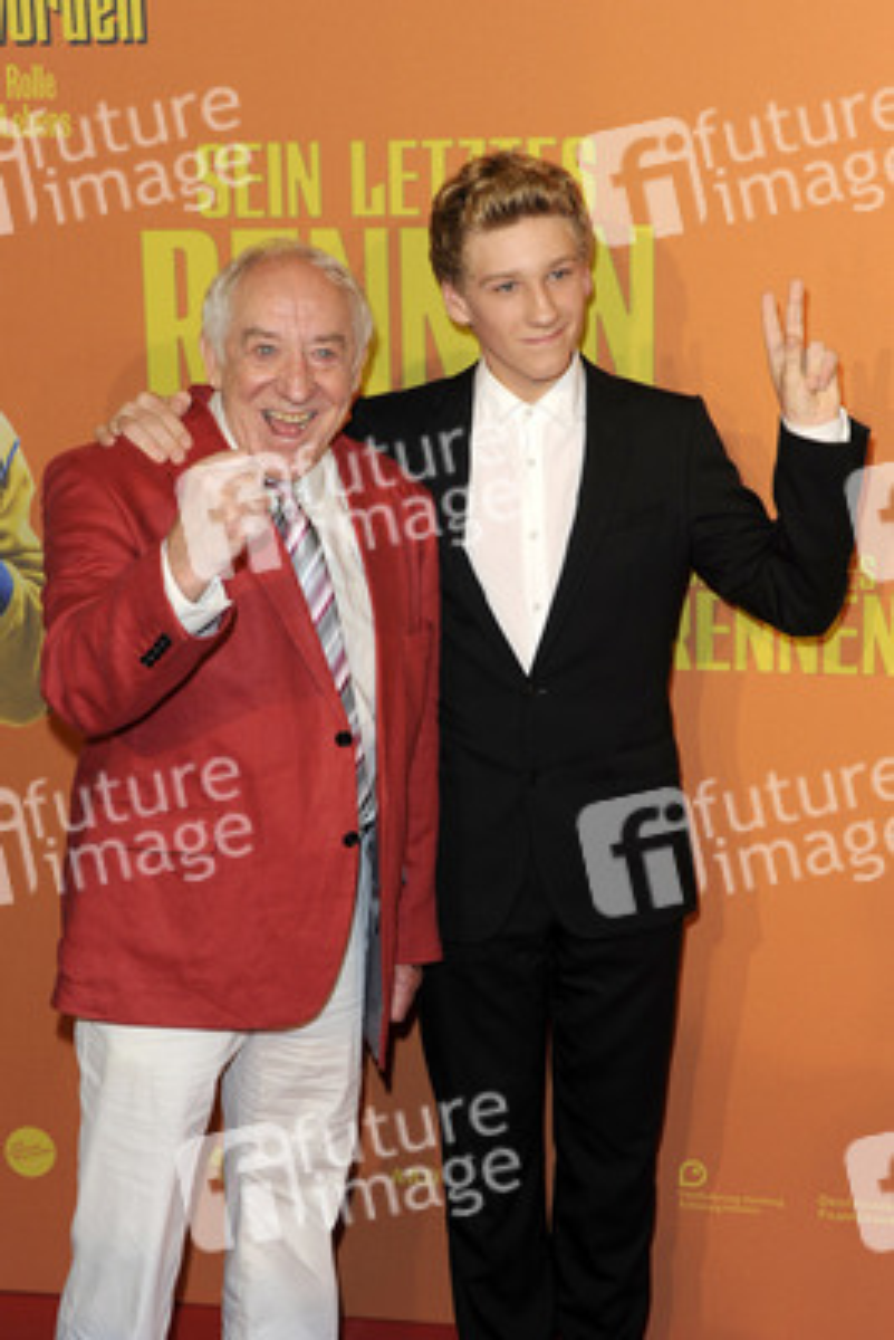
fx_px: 1861
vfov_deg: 39.6
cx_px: 447
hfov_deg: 27.0
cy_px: 670
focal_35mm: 50
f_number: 5.6
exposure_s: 1/250
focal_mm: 50
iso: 800
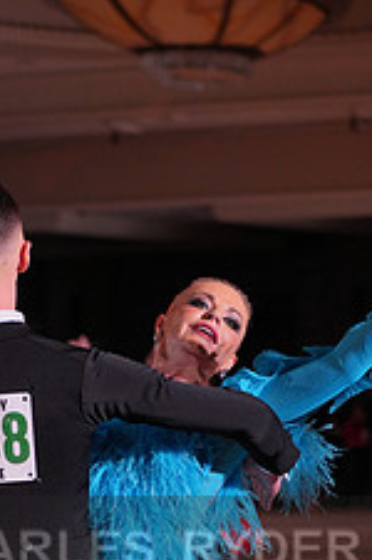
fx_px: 2798
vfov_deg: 11.3
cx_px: 58
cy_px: 580
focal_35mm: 180
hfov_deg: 7.6
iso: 640
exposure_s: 1/400
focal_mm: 70
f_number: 2.8
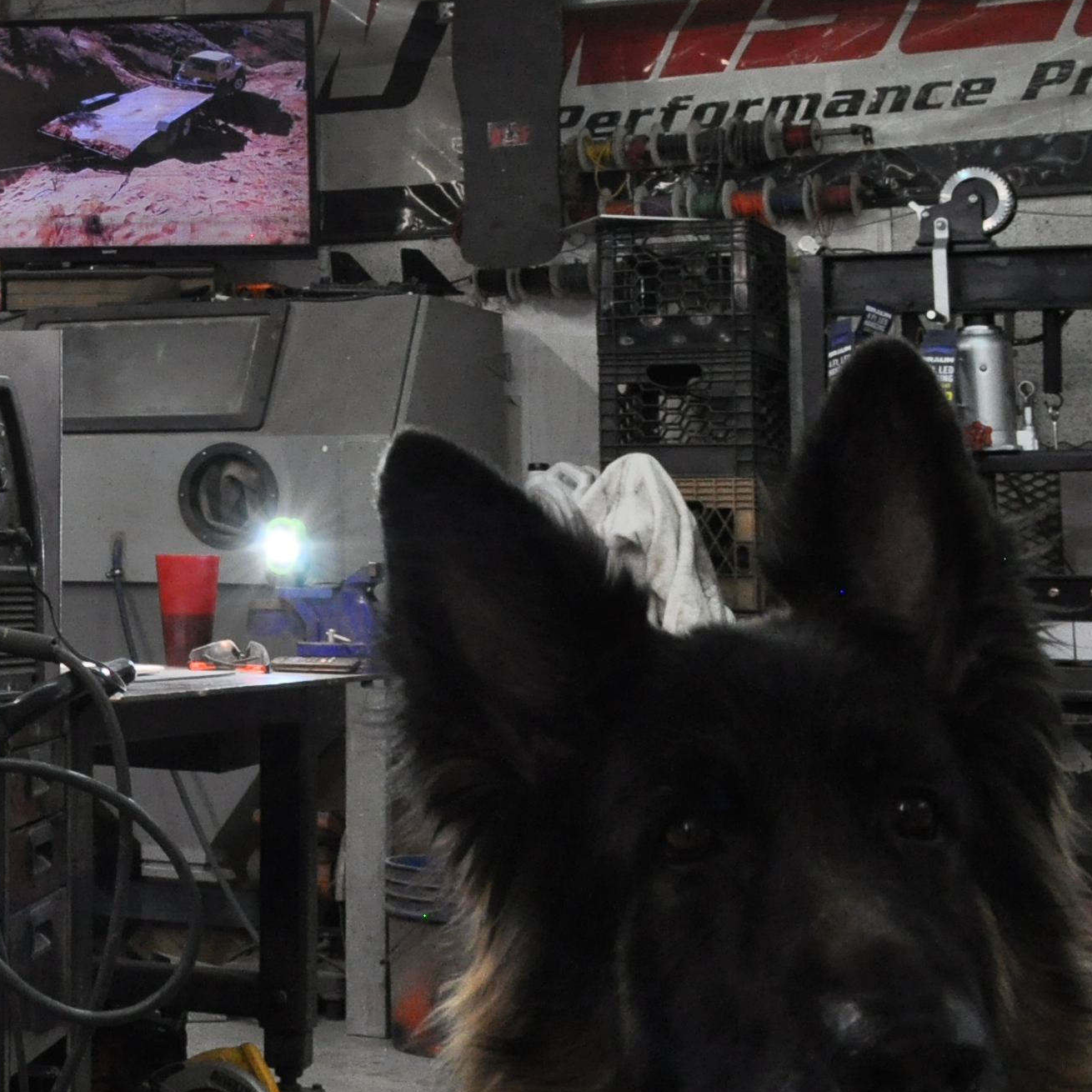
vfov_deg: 22.5
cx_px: -393
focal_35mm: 75
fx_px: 2677
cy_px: 114
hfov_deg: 20.7
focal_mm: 18
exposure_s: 1/60
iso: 1000
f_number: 8
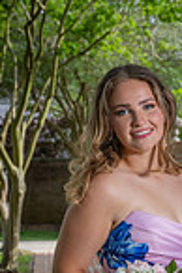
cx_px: 233
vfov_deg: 14.6
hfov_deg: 9.9
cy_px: 327
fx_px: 1034
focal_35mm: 136
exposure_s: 1/160
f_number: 5.6
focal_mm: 44
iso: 100
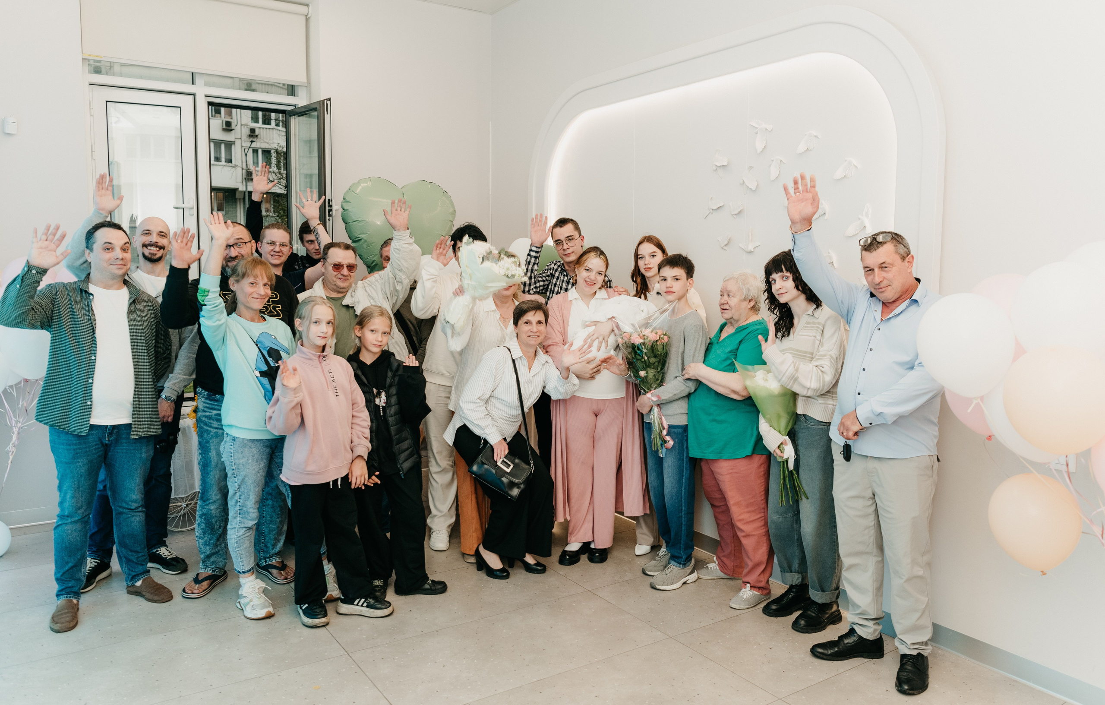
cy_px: 351
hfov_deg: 69.9
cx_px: 561
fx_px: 790
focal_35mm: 26
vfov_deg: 48.1
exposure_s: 1/160
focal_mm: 24
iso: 400
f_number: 3.5
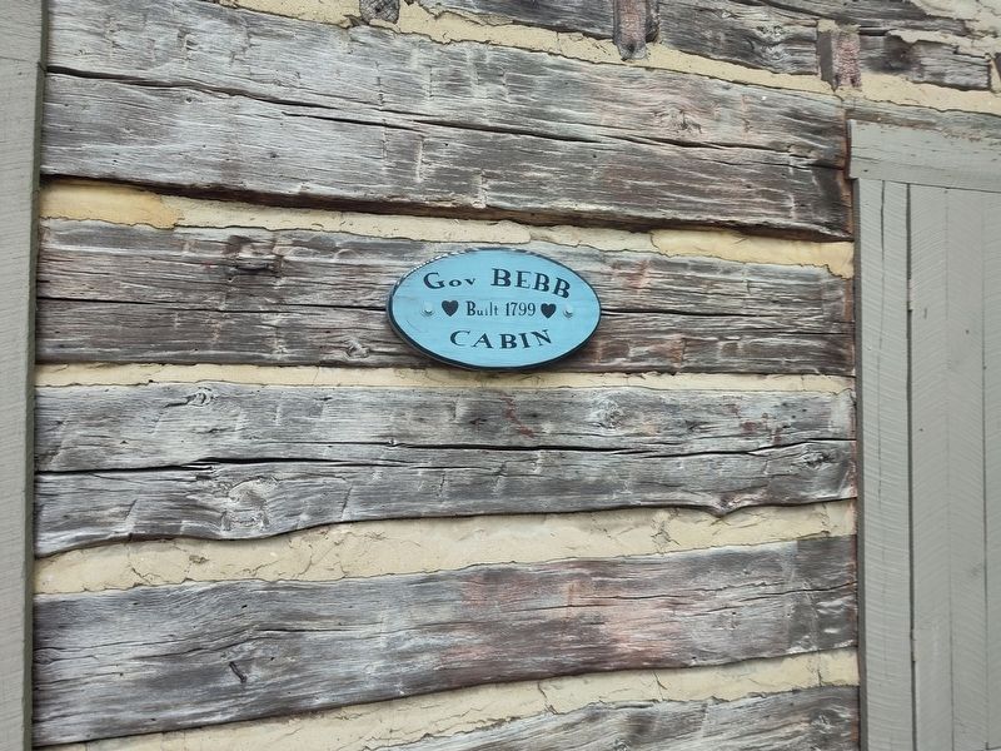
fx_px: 665
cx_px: 500
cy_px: 376
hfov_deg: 73.9
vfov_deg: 58.9
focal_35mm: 23
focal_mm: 5.56
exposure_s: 1/120
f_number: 1.8
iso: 157
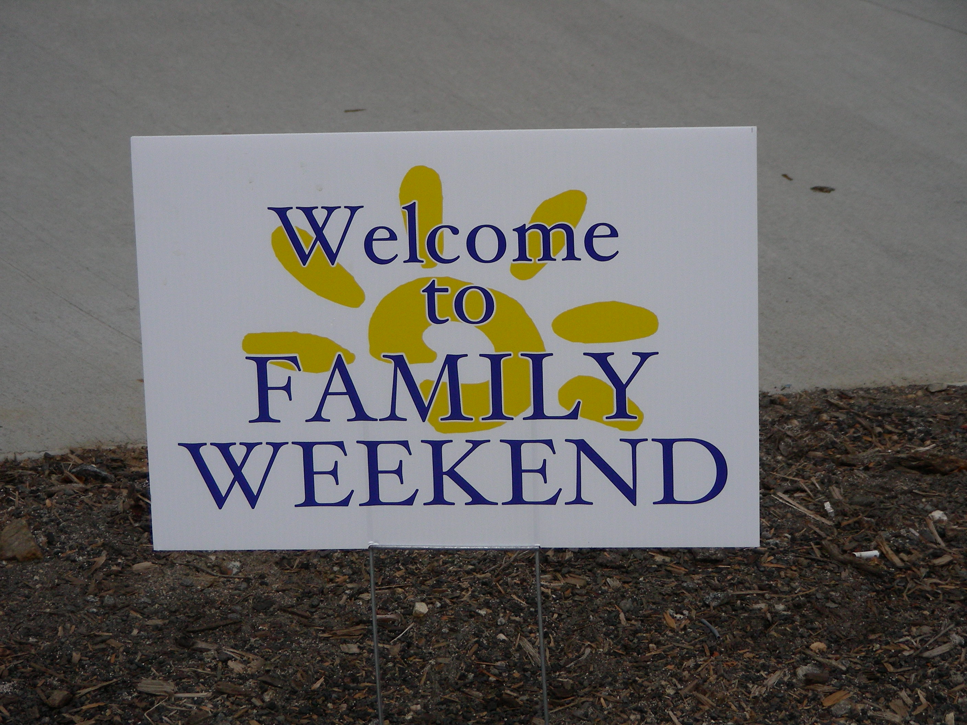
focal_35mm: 128
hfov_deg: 15.4
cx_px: 484
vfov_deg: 11.6
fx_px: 3576
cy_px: 362
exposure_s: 1/317
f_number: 4
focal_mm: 21.3
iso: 50
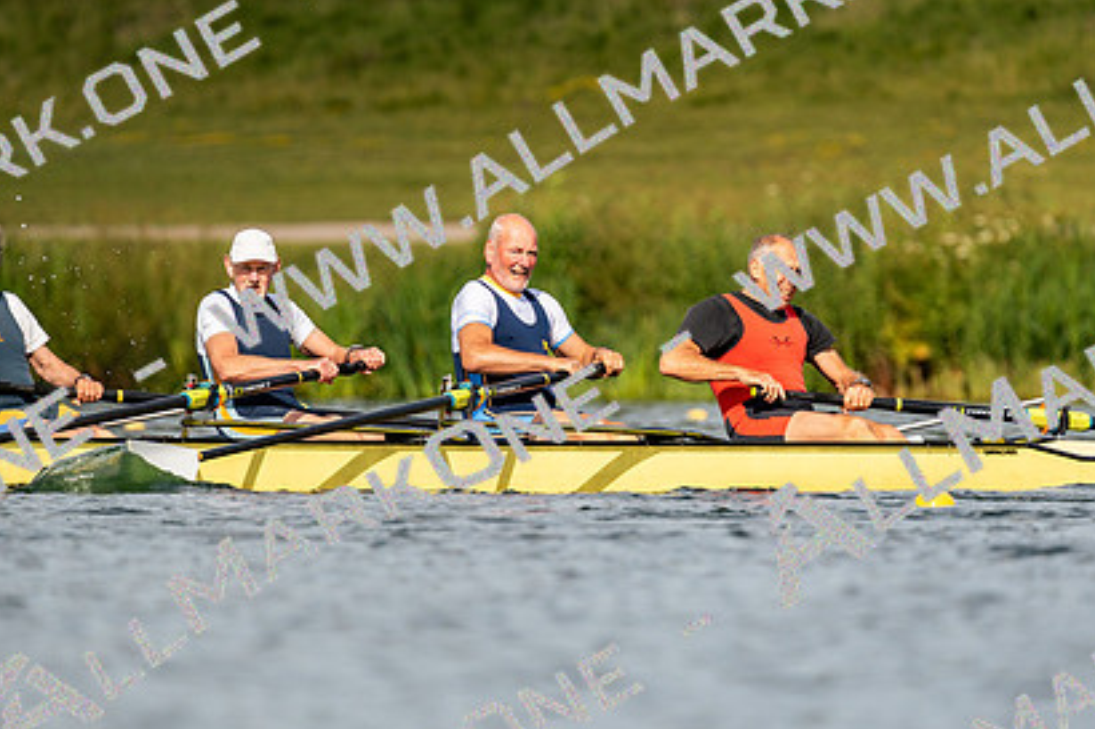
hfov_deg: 2.4
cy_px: 356
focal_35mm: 849
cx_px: 539
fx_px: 25812
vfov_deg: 1.6
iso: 200
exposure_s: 1/2000
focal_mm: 600
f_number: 6.3
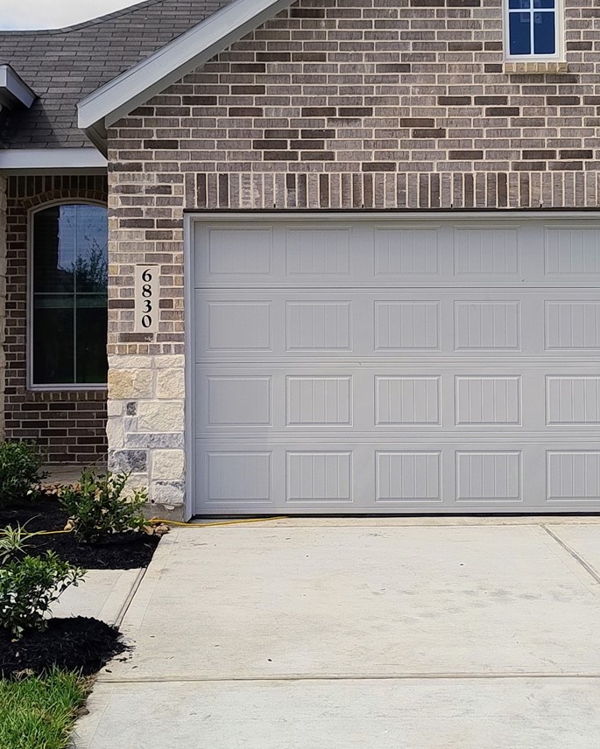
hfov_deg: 27.1
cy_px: 299
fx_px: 1243
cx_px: 308
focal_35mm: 56
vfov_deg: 33.5
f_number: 1.8
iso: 101
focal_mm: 5.56
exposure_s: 1/1301
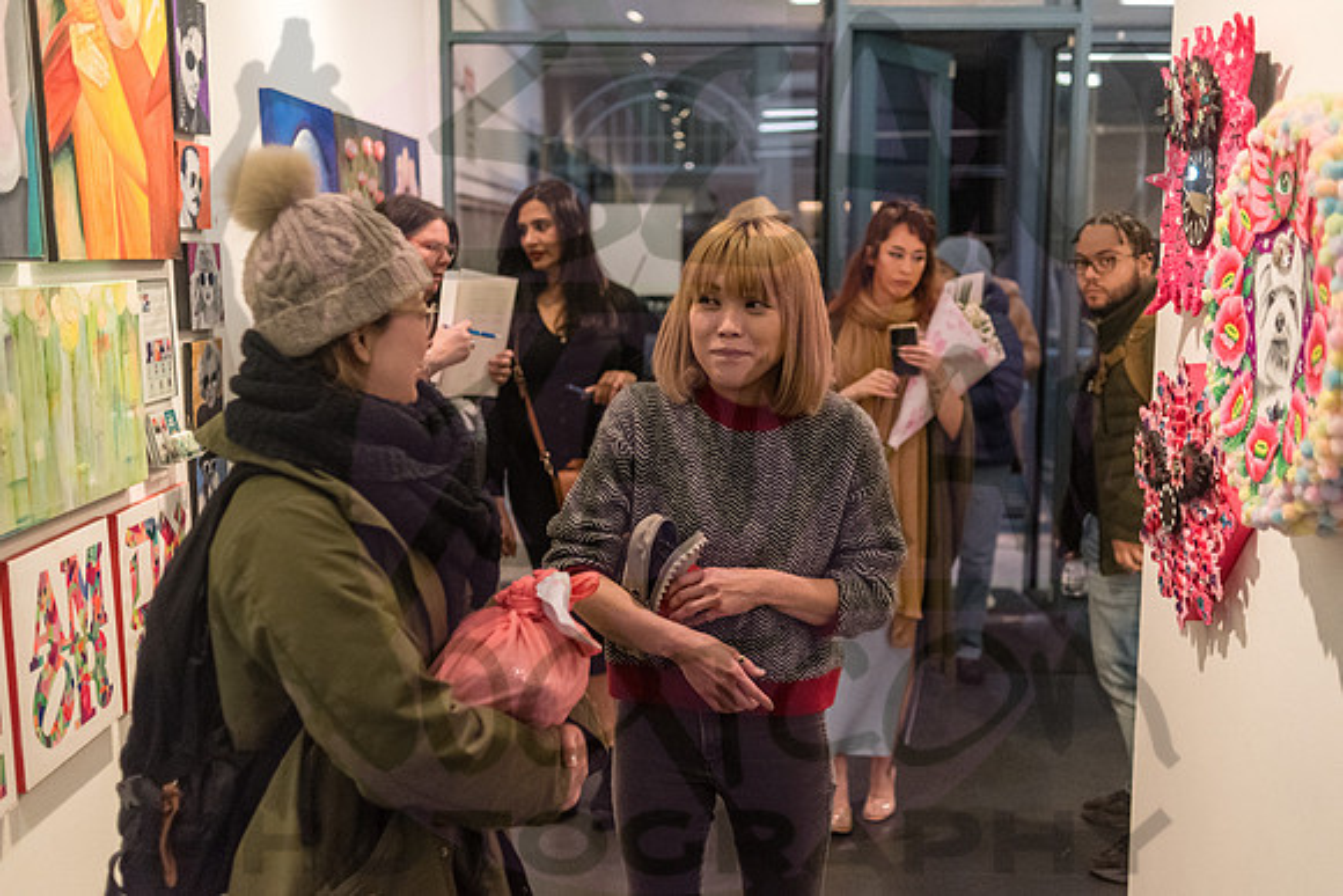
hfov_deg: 51.8
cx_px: 672
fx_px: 1383
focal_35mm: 37
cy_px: 448
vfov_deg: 35.9
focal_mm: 35
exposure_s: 1/1000
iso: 3200
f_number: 2.2
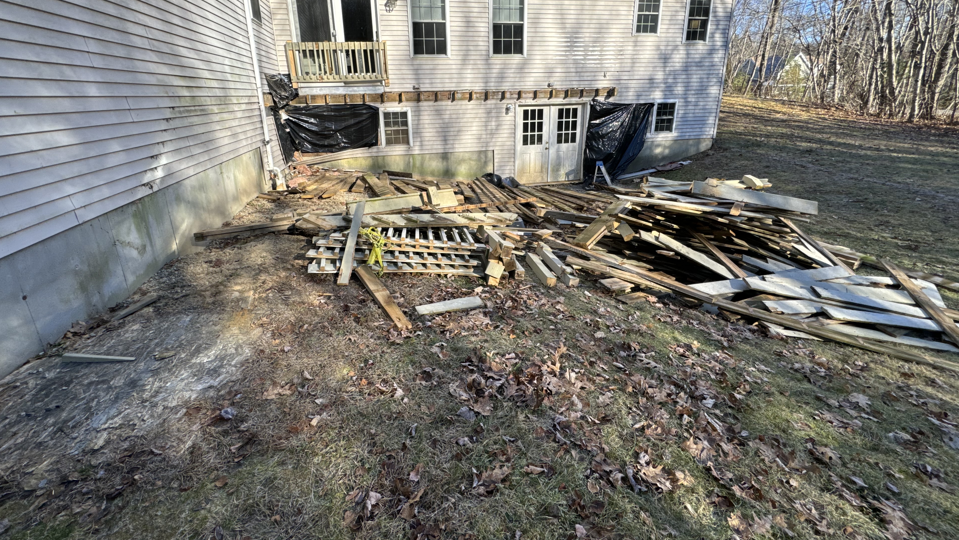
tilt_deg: -15.6
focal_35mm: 16
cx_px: 465
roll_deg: +1.7
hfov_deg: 99.3
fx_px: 407
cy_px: 207
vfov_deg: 66.2
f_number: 2.2
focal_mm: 2.22
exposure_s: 1/522
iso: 40
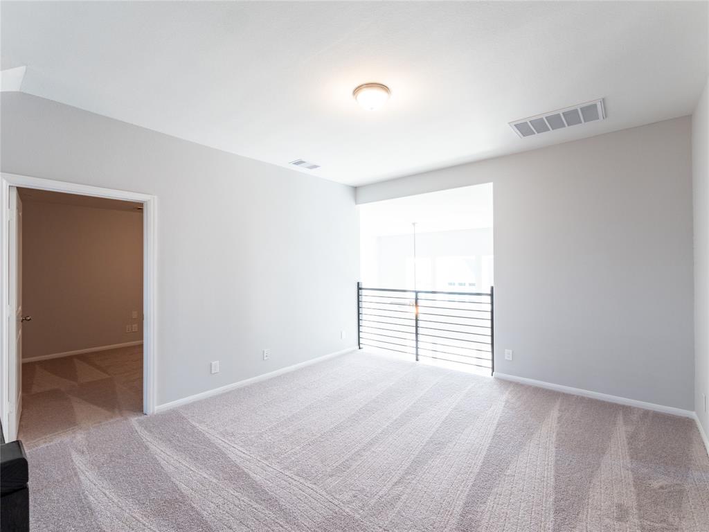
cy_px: 266
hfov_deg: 94.5
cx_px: 354
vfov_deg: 78.1
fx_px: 328
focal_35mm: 16
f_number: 8
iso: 200
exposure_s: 1/5
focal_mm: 8
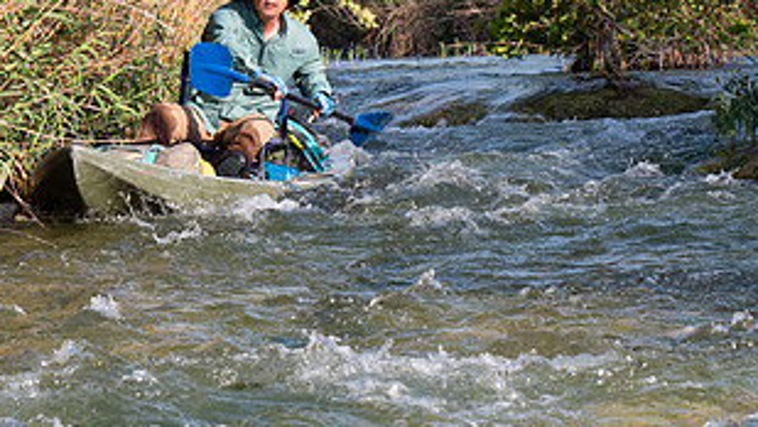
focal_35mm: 271
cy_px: 206
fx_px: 5448
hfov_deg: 8.0
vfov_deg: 4.5
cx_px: 314
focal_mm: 60
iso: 200
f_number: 6.3
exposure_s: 1/500
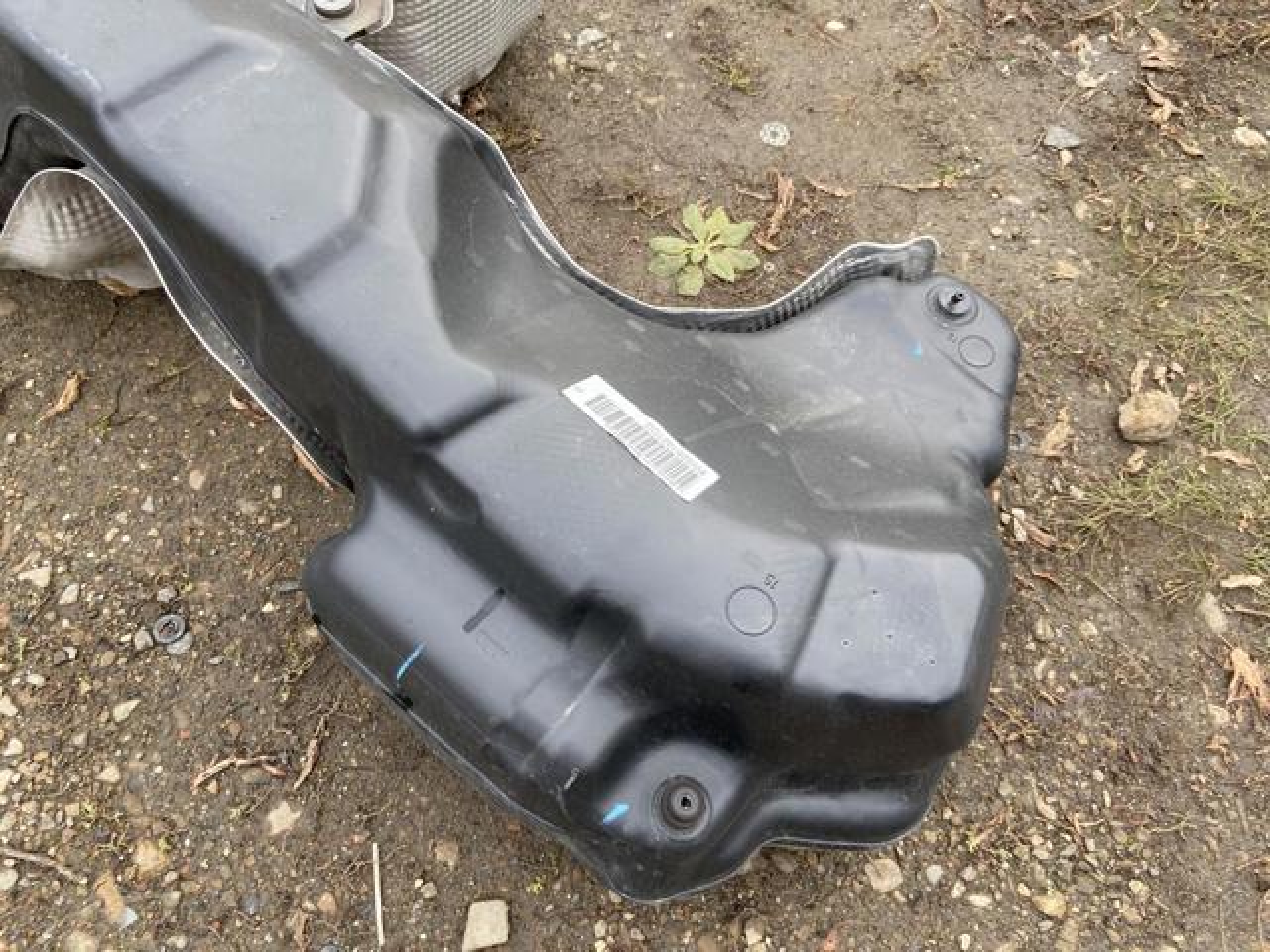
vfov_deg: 53.1
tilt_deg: -67.0
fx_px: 954
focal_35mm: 26
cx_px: 635
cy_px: 476
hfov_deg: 67.3
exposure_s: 1/126
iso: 32
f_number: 1.8
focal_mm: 4.25
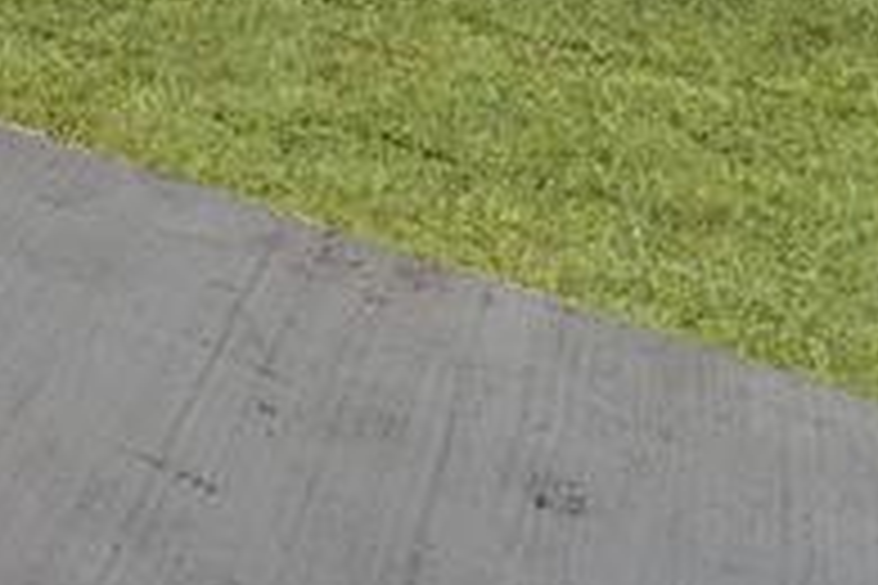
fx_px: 1536
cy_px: -724
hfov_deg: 19.0
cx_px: -883
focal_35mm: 63
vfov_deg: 15.2
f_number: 9
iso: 640
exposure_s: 1/250
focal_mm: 12
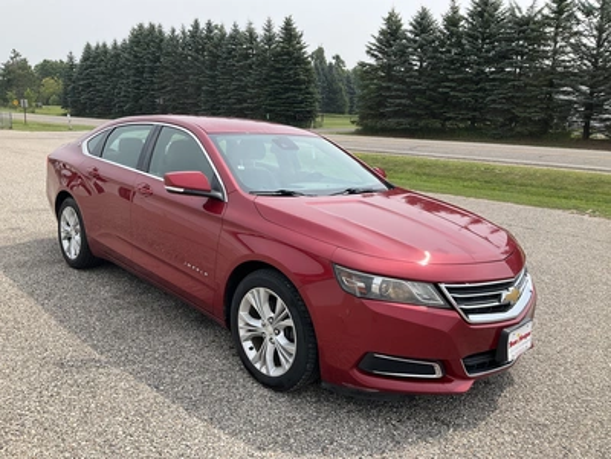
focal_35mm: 29
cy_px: 230
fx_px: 512
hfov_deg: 61.7
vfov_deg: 48.2
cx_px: 306
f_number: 1.8
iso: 25
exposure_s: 1/1377
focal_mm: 3
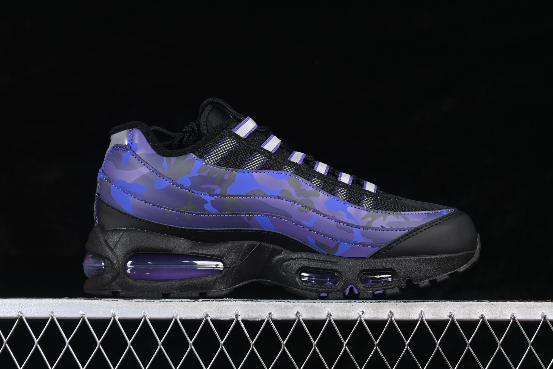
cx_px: 276
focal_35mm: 75
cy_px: 184
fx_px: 1152
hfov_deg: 27.0
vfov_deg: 18.2
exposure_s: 1/60
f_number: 6.3
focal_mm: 50
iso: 160
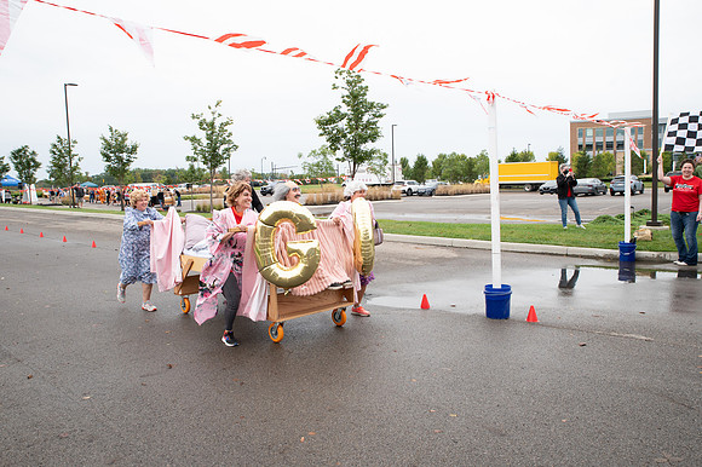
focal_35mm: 27
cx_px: 343
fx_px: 526
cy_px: 233
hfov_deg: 67.4
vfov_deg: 47.9
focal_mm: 26
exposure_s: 1/250
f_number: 7.1
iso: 640
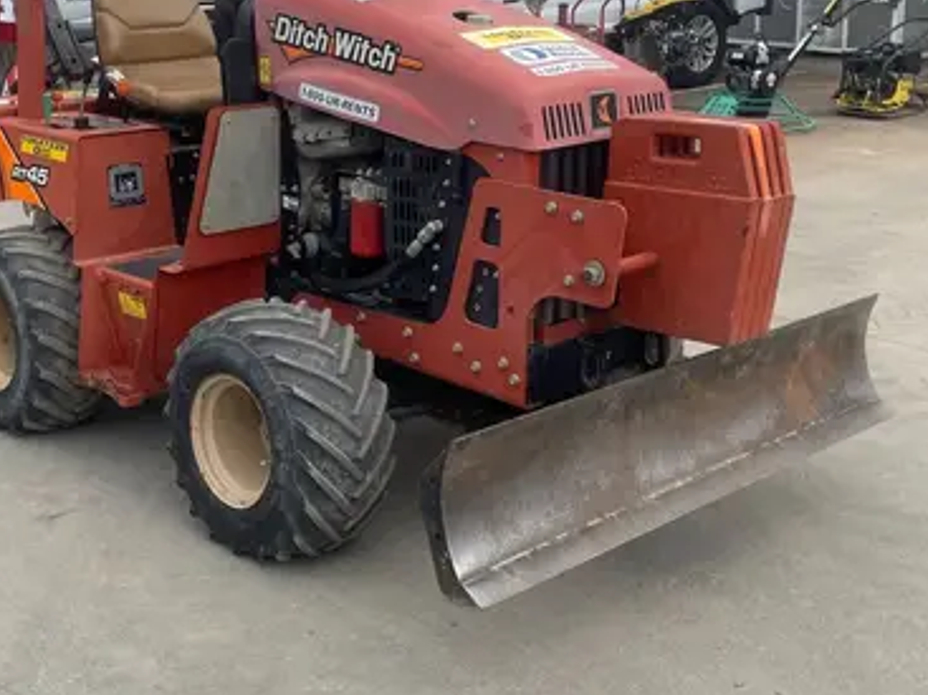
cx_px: 369
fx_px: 1394
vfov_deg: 27.8
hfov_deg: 36.7
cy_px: 214
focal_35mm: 52
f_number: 1.6
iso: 50
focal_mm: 4.2
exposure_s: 1/3300
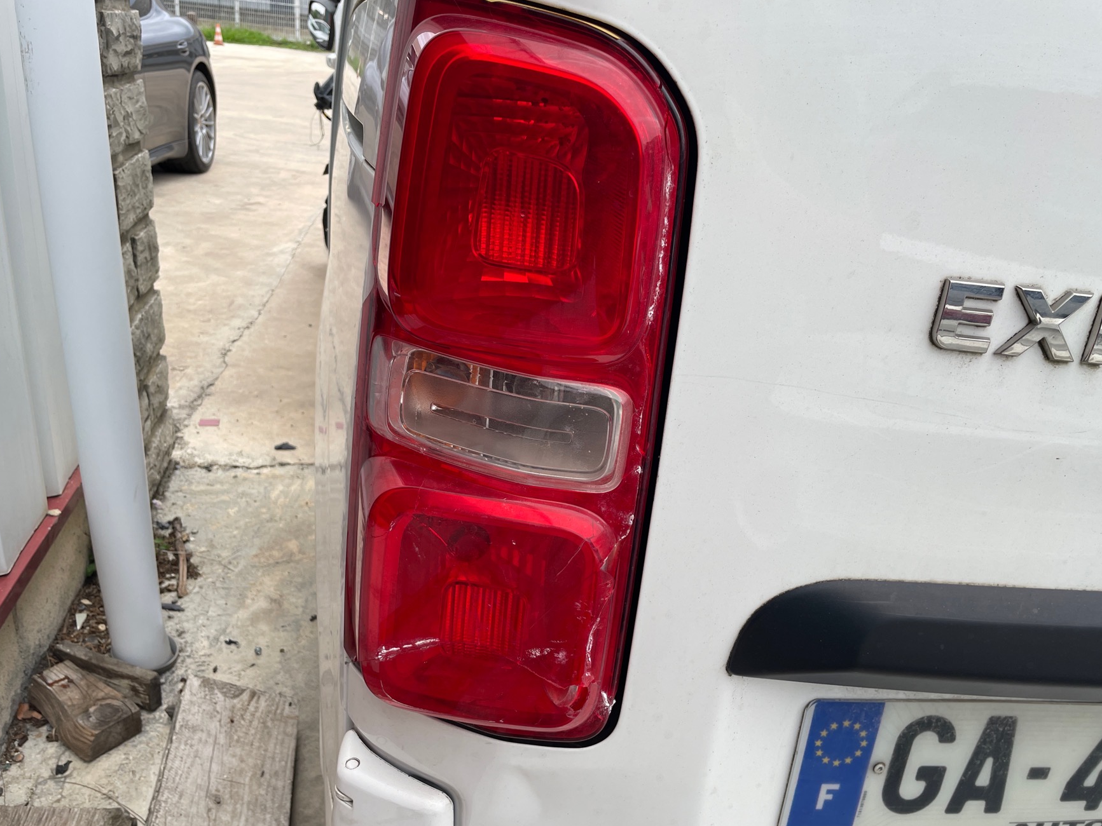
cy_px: 427
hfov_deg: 65.3
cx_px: 542
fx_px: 860
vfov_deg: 51.4
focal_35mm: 27
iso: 32
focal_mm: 4.2
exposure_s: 1/121
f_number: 1.6
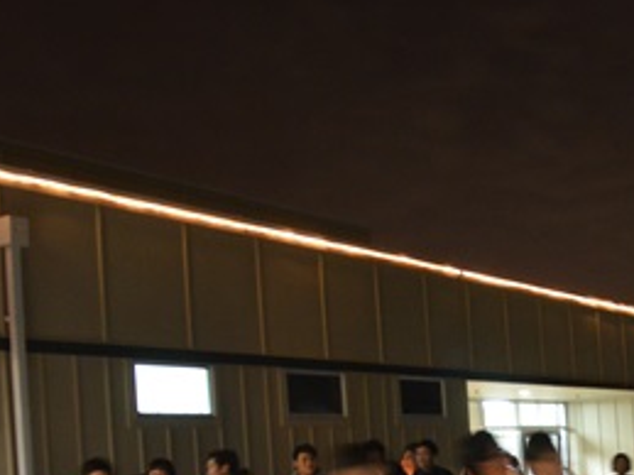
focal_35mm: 64
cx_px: 627
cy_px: 433
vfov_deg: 22.3
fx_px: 1172
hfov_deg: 28.5
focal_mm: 18
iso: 1600
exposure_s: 1/5
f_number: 3.5
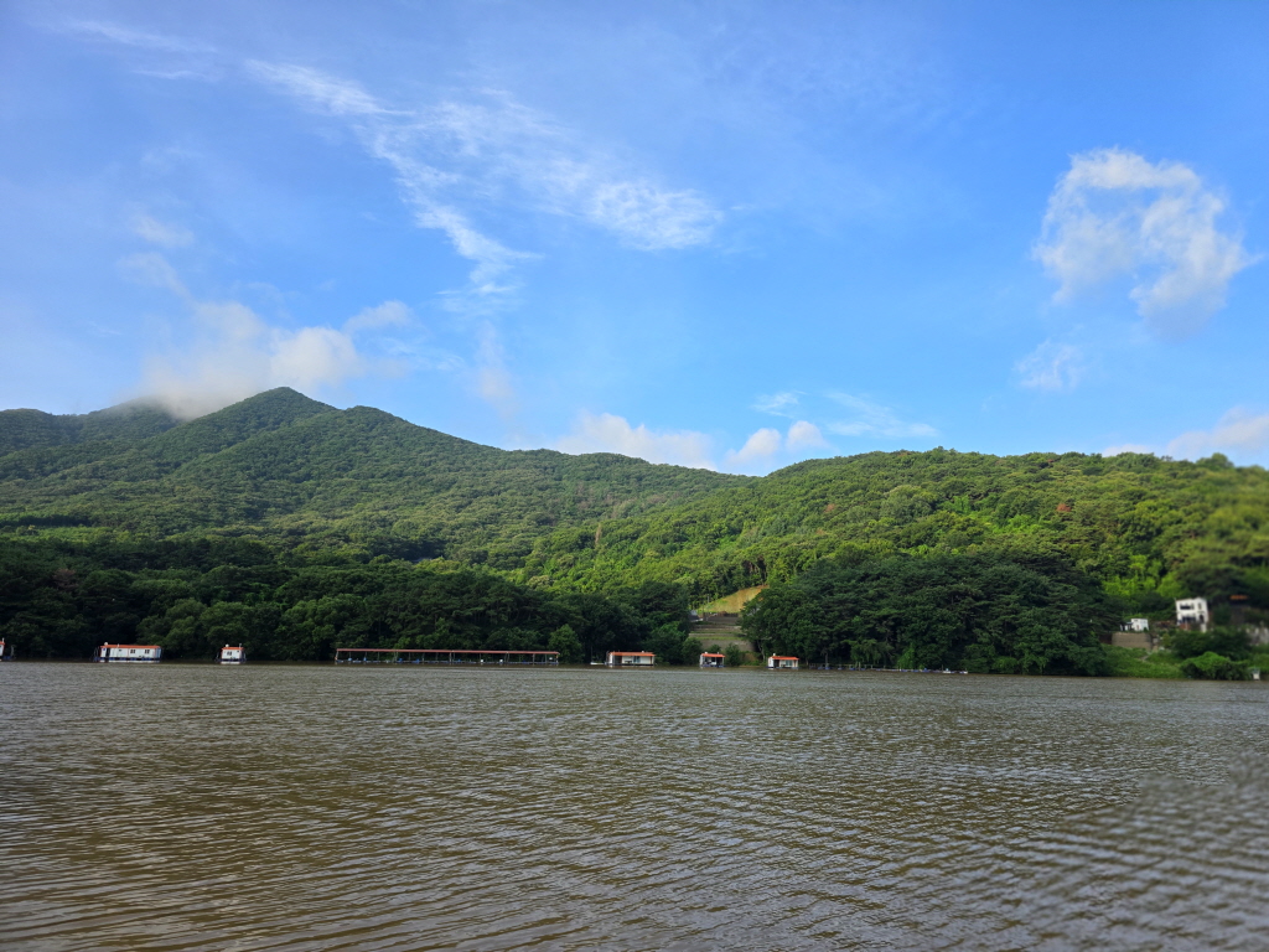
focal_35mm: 23
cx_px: 634
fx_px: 843
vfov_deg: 58.9
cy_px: 476
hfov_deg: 73.9
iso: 80
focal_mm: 6.3
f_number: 1.7
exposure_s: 1/1839
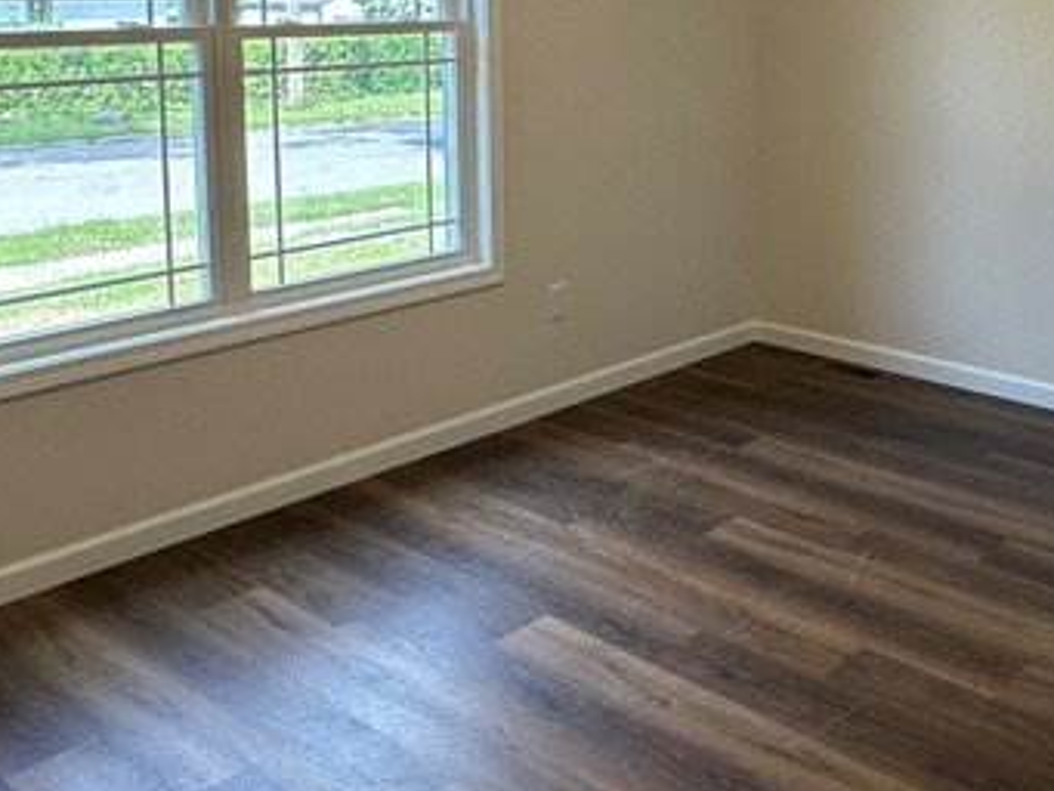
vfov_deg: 33.2
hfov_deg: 44.6
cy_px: 136
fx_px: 1279
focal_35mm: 42
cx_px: 627
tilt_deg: -6.0
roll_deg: -0.3
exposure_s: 1/120
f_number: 2.2
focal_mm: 2.22
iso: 80
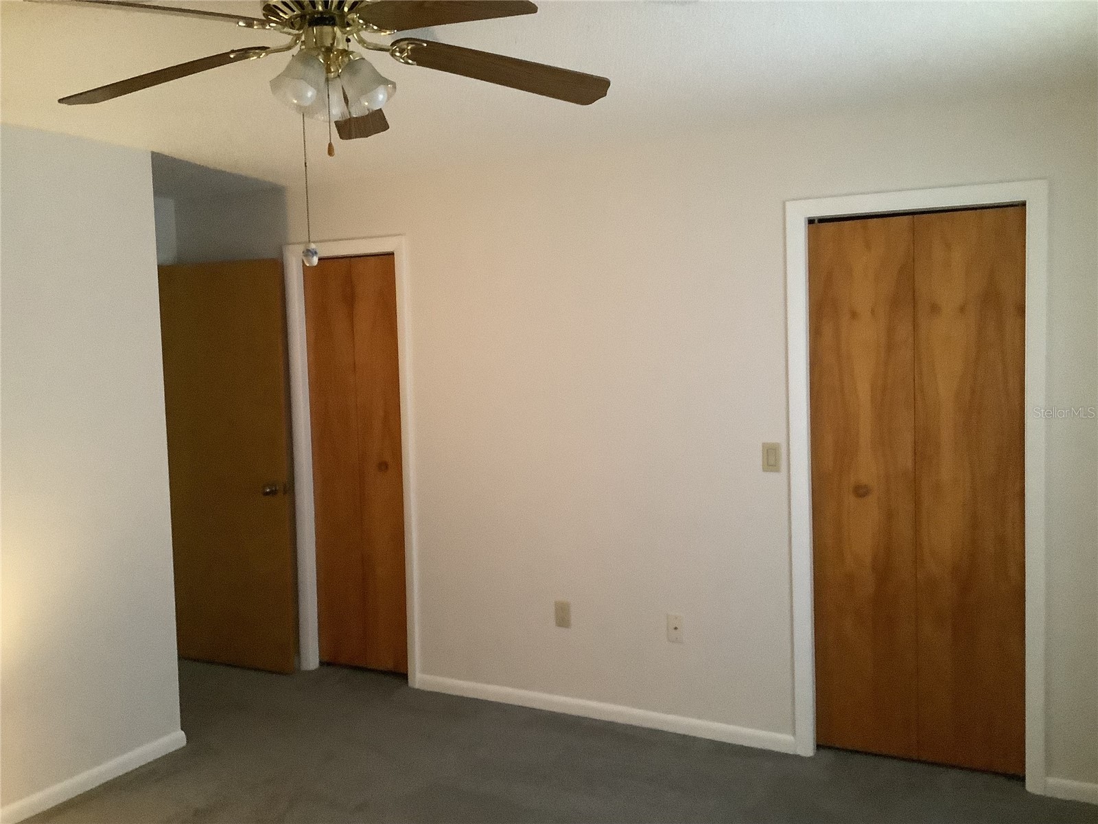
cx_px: 549
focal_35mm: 31
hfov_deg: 58.4
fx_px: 983
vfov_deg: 45.4
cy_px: 412
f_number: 2.4
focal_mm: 3.3
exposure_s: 1/30
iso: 640
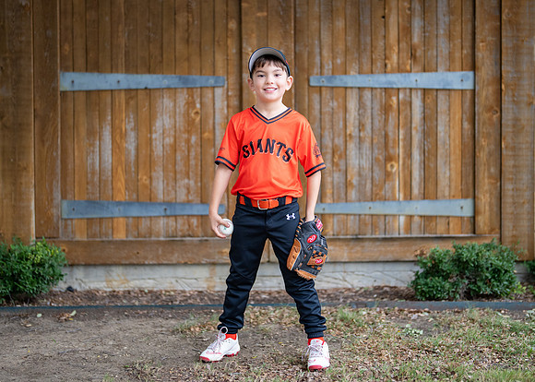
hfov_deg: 30.2
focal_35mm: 65
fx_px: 990
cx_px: 263
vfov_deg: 21.8
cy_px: 160
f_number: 1.2
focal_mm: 50
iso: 500
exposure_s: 1/640
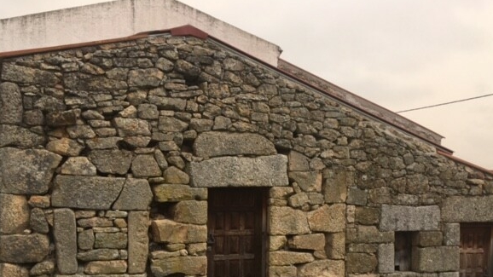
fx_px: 457
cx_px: 270
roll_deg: -0.4
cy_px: 199
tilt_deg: -1.9
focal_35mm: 35
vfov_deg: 33.2
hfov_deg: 56.5
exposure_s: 1/1221
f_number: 2.2
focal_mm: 4.15
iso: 25
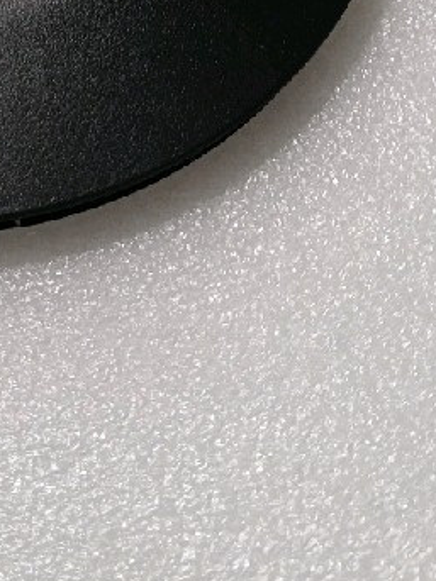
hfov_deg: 22.6
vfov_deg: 28.1
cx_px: 29
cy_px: -49
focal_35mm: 63
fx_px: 1059
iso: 200
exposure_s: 1/30
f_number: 1.8
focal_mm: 3.98
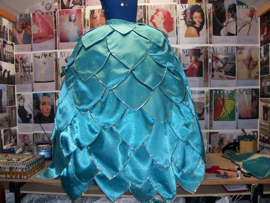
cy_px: 102
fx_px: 265
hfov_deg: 54.0
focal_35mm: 34
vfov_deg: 41.8
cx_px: 135
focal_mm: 5.7
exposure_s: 1/60
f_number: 2.8
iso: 160
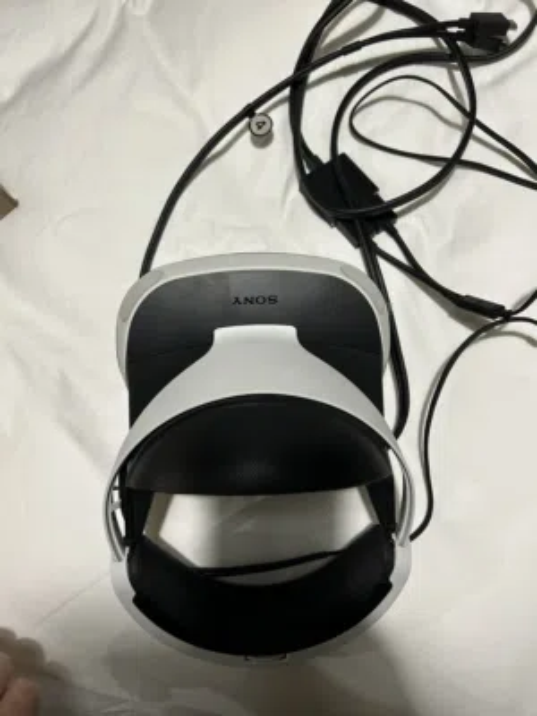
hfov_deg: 53.1
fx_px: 538
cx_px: 268
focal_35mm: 26
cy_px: 358
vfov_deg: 67.3
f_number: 1.5
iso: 125
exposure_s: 1/60
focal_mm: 5.7
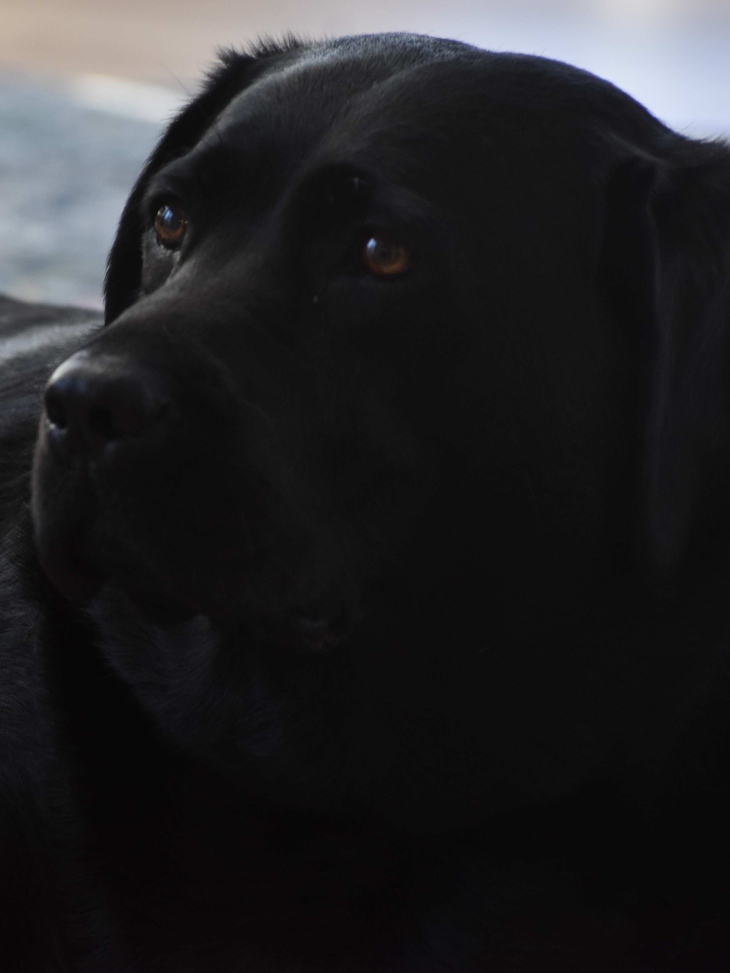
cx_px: 214
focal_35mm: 336
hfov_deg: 4.4
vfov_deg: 5.9
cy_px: 486
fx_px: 9440
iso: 800
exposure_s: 1/80
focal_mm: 155
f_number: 6.3
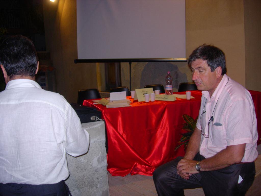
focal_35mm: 38
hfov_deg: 49.0
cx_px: 130
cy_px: 98
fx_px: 287
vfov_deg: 37.7
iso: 79
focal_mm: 7.8
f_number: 2.8
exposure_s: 1/64
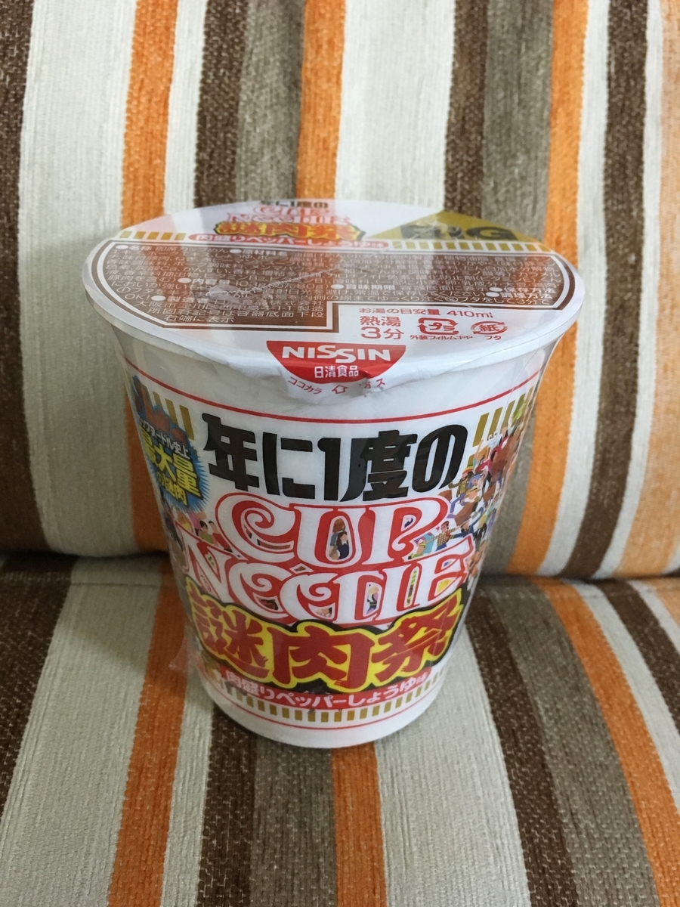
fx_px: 760
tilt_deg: -53.9
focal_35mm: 29
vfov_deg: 61.7
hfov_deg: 48.2
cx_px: 340
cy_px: 454
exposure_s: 1/30
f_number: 2.2
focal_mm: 4.15
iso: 160
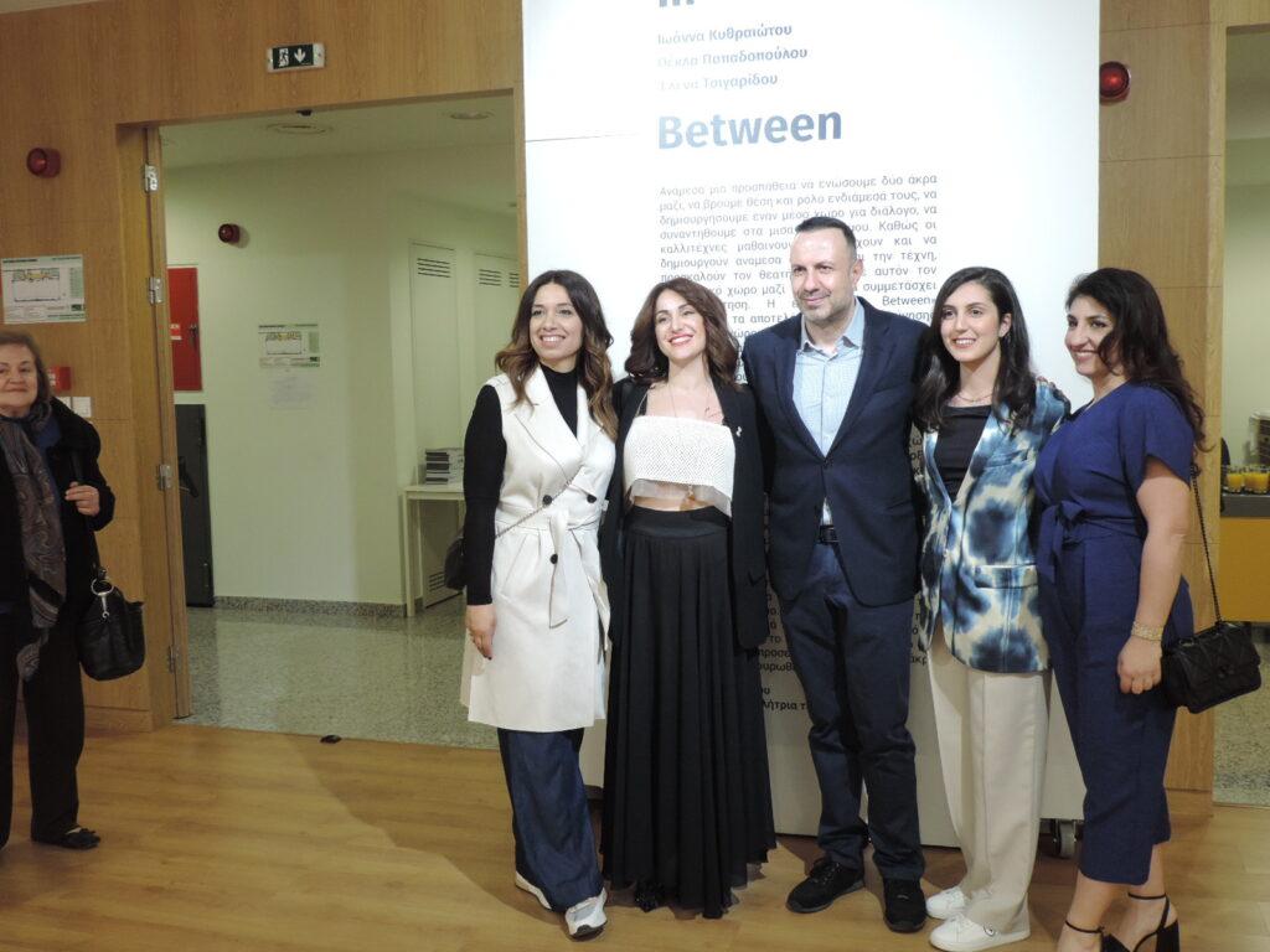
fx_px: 1284
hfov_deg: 52.6
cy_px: 476
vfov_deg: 40.7
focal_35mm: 35
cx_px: 635
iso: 400
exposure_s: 1/30
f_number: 3.3
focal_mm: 6.2
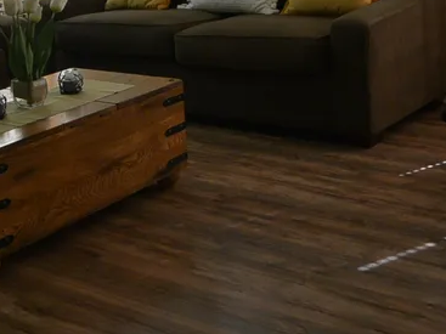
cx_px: 61
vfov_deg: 19.4
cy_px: -24
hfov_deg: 26.0
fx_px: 940
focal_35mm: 73
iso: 400
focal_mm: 11
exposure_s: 1/125
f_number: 3.5
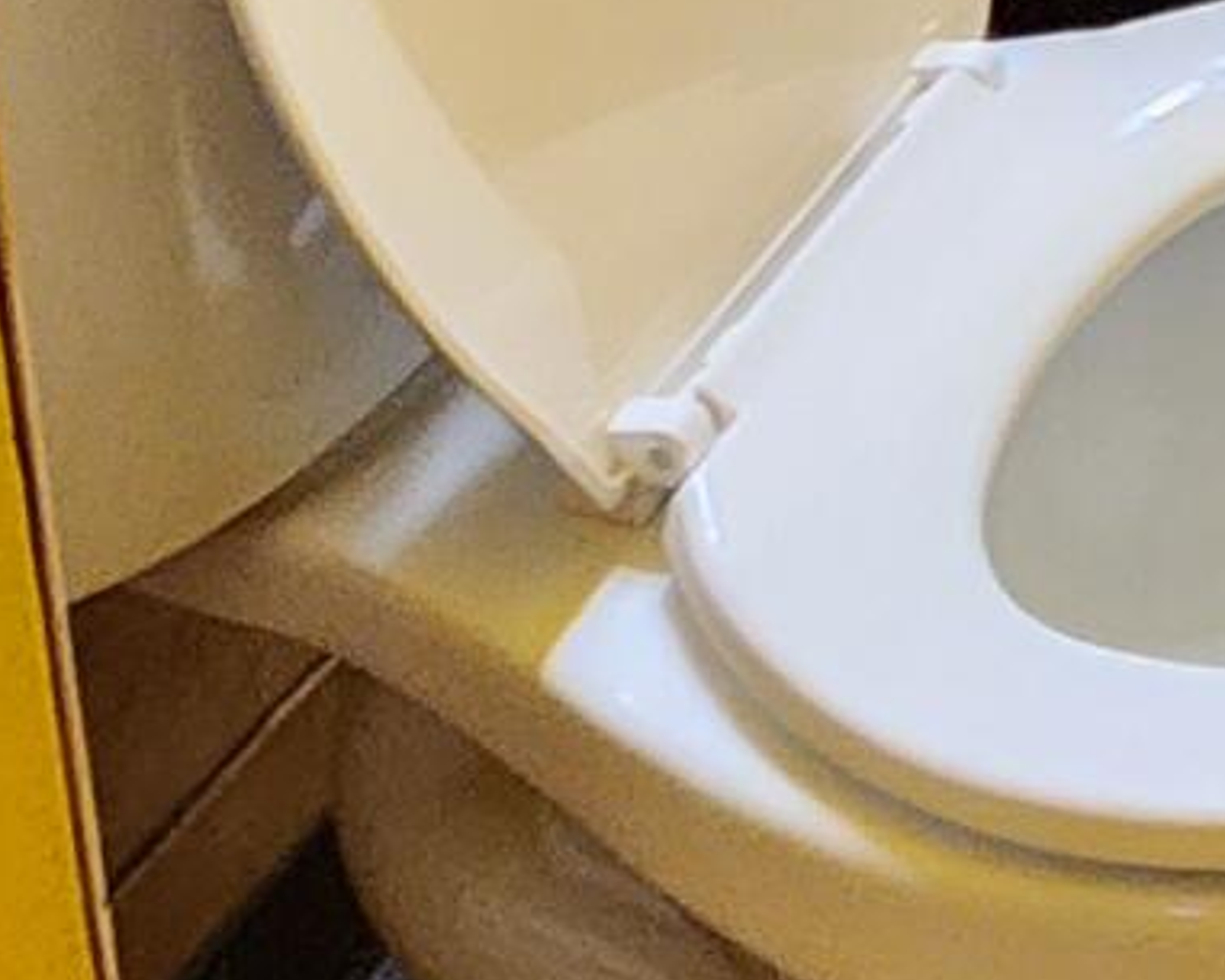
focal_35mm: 100
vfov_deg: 10.2
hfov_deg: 15.1
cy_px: -2114
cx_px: 2524
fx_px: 3626
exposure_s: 1/40
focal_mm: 2.2
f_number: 2.2
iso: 320
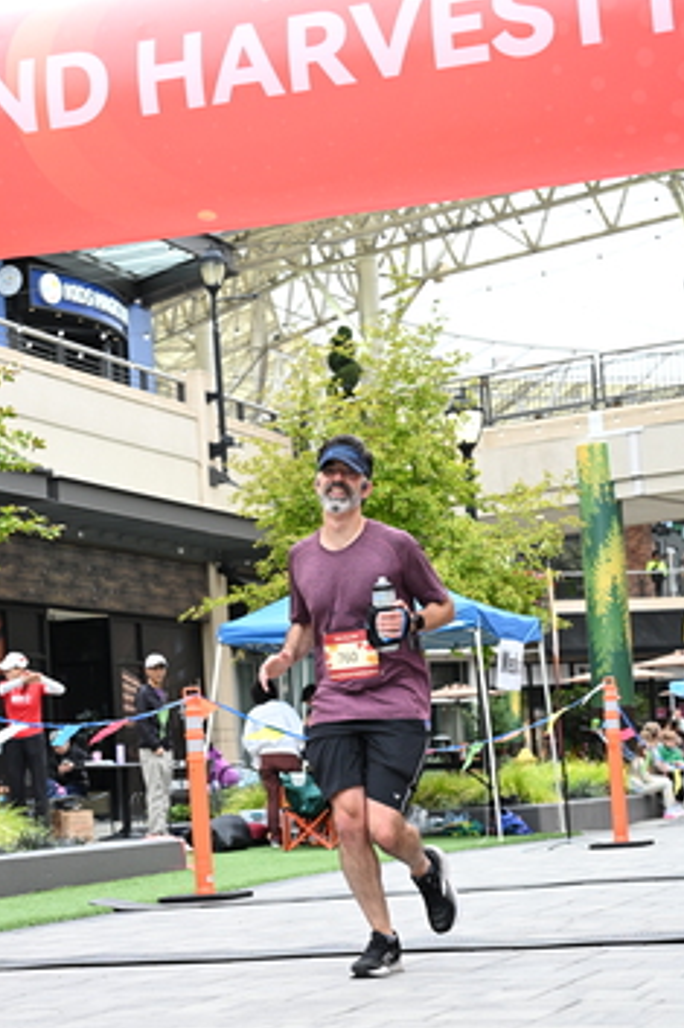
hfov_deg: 16.8
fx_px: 2311
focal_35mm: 81
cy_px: 609
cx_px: 202
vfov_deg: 25.0
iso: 2000
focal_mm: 52
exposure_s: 1/640
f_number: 4
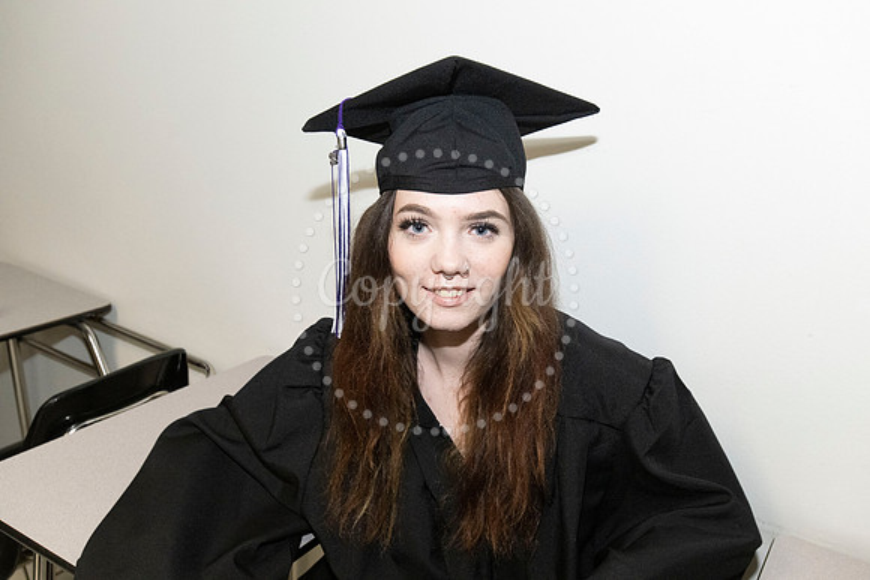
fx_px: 846
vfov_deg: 37.9
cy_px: 290
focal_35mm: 35
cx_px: 435
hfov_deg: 54.4
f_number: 8
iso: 6400
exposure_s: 1/200
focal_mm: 35
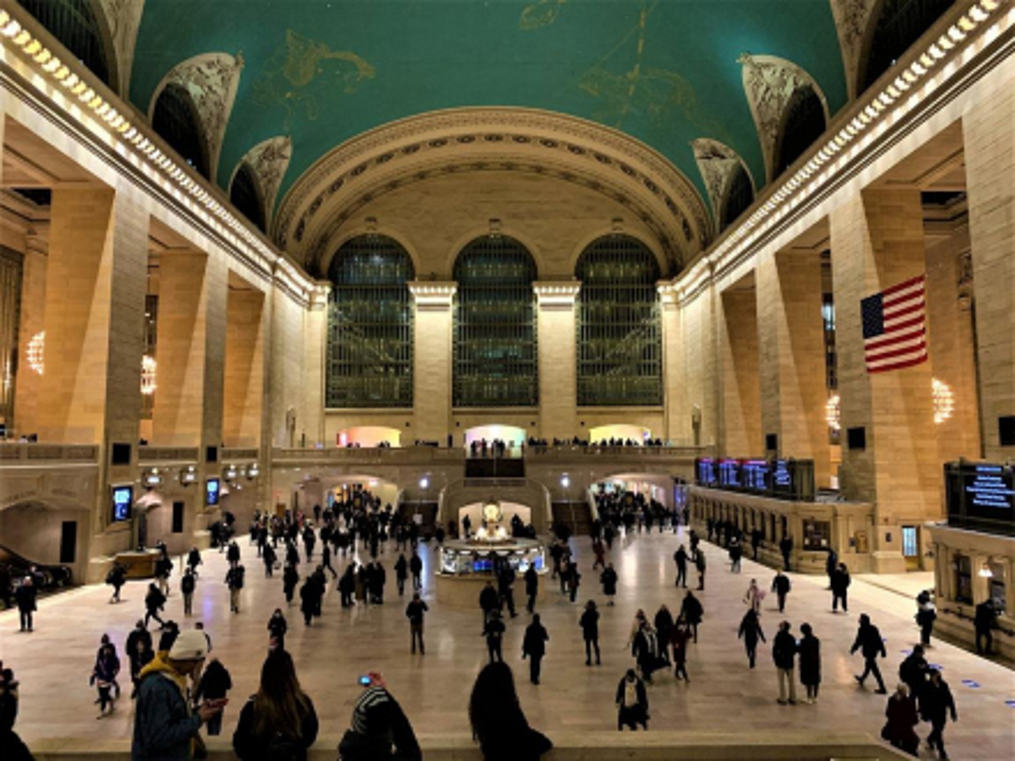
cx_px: 508
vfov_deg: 53.1
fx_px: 762
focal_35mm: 26
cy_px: 380
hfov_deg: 67.3
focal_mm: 4.25
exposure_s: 1/40
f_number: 1.8
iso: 400
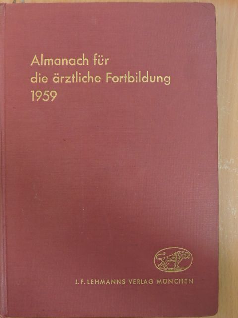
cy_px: 159
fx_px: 458
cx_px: 119
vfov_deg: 38.2
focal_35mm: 50
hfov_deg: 29.1
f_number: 4
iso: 800
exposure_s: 1/25
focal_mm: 9
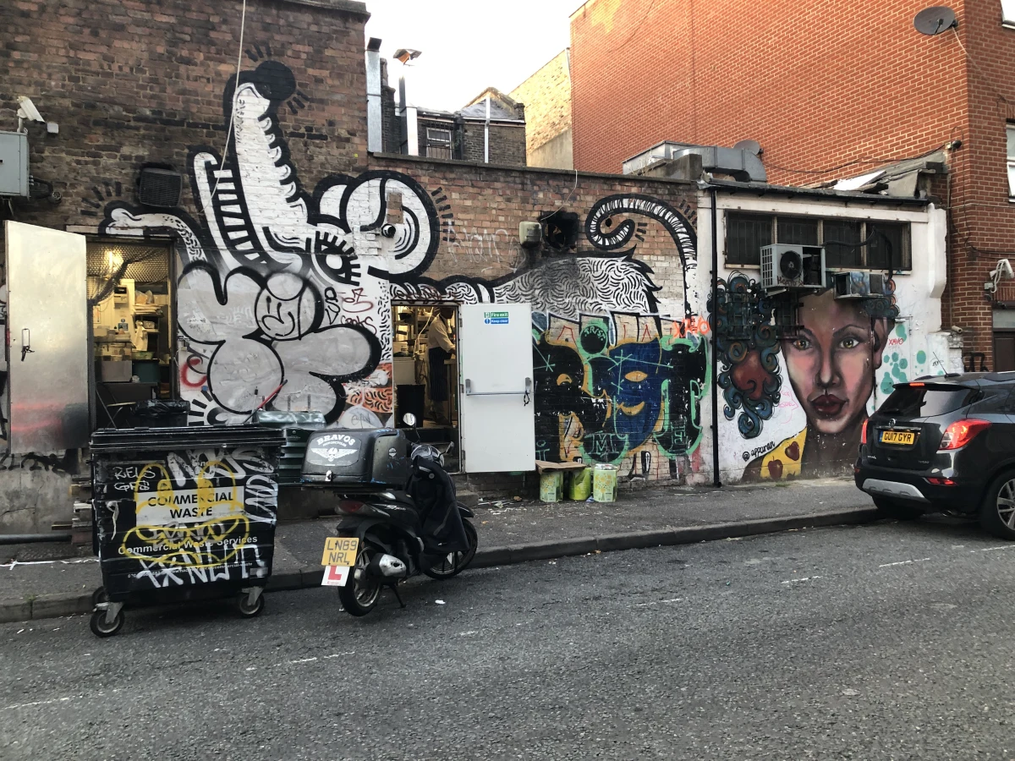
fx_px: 821
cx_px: 508
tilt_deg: +1.4
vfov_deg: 49.7
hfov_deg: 63.4
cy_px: 380
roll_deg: +0.5
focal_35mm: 28
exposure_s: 1/30
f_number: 1.8
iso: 40
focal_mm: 4
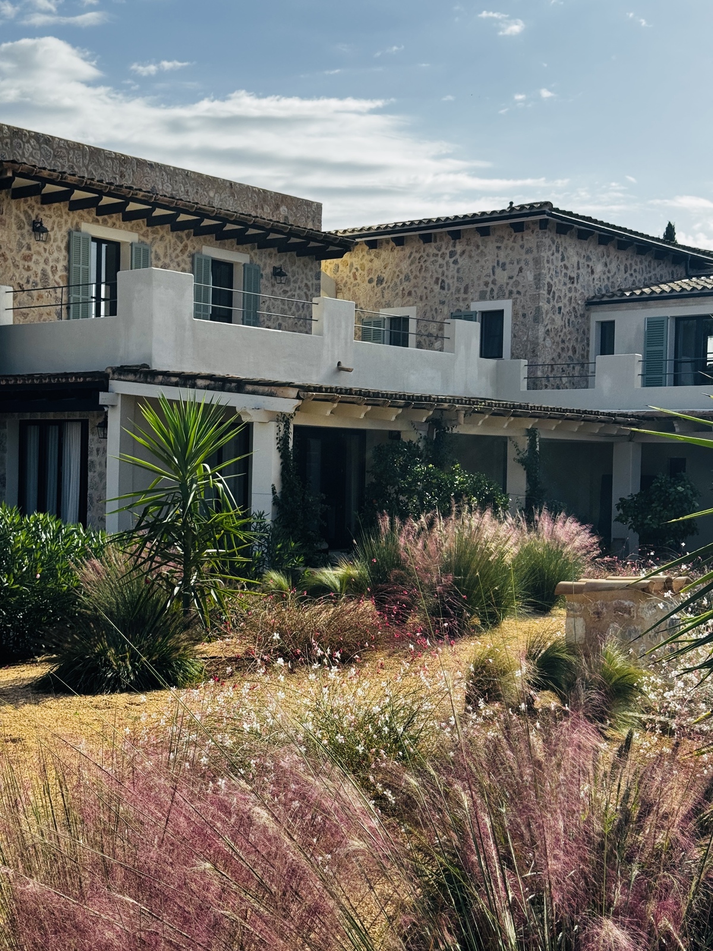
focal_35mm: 48
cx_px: 356
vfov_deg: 39.7
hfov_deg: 30.3
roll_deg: -1.5
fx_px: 1318
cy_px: 476
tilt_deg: +0.0
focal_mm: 6.76
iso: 64
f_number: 1.78
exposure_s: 1/4975
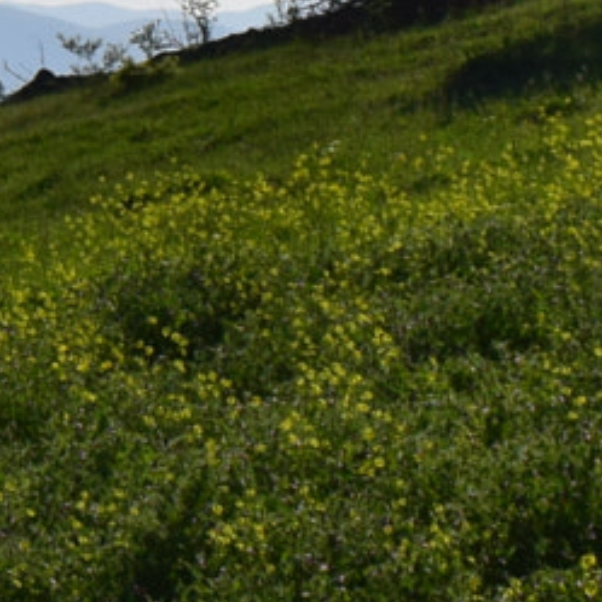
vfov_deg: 9.0
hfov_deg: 8.3
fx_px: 3719
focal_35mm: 189
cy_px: -381
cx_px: -943
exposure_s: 1/800
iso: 200
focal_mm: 18
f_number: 13
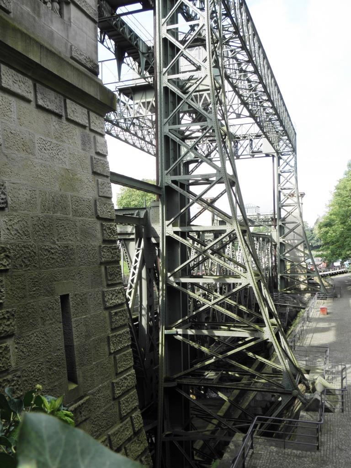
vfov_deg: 54.0
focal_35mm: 34
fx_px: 460
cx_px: 176
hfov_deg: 41.8
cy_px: 234
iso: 64
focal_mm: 6.07
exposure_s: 1/100
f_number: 5.6
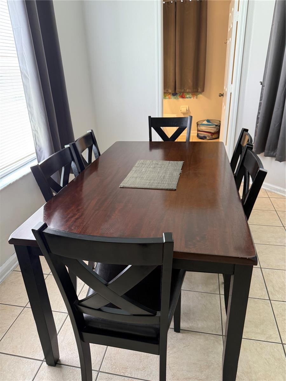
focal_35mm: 24
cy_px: 190
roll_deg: +2.3
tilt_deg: -20.6
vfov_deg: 71.6
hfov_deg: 56.8
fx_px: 264
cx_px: 143
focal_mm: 6.76
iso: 200
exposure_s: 1/74
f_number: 1.78
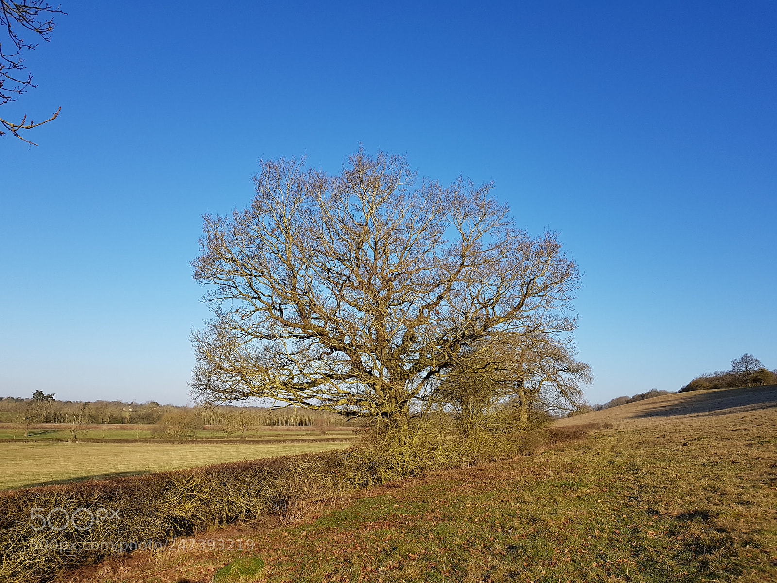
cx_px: 388
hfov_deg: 67.3
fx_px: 584
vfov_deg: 53.1
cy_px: 292
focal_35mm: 26
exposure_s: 1/1604
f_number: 1.7
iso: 40
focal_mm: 4.2
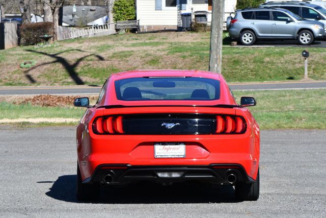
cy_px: 109
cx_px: 163
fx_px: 1694
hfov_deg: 11.0
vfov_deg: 7.3
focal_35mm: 187
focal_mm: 125
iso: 100
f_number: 8
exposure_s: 1/250
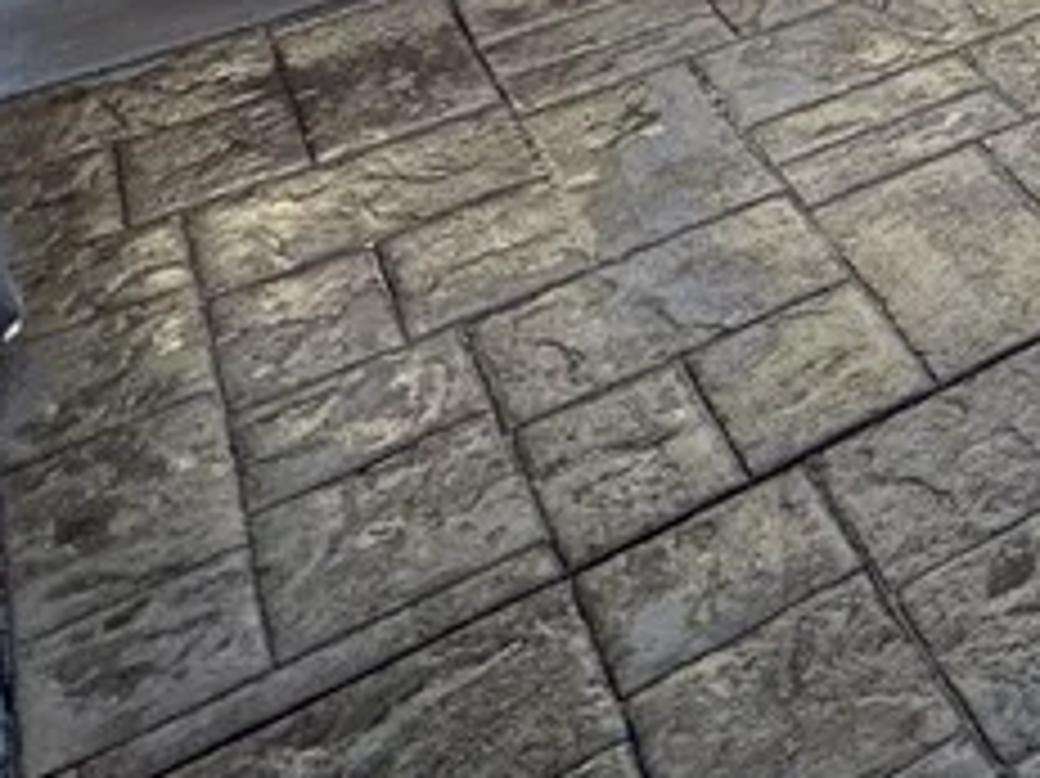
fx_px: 1862
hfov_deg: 19.7
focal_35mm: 62
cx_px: 2008
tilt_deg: -19.4
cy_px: -387
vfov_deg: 20.3
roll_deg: +1.4
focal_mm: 2.22
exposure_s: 1/344
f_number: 2.2
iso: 40
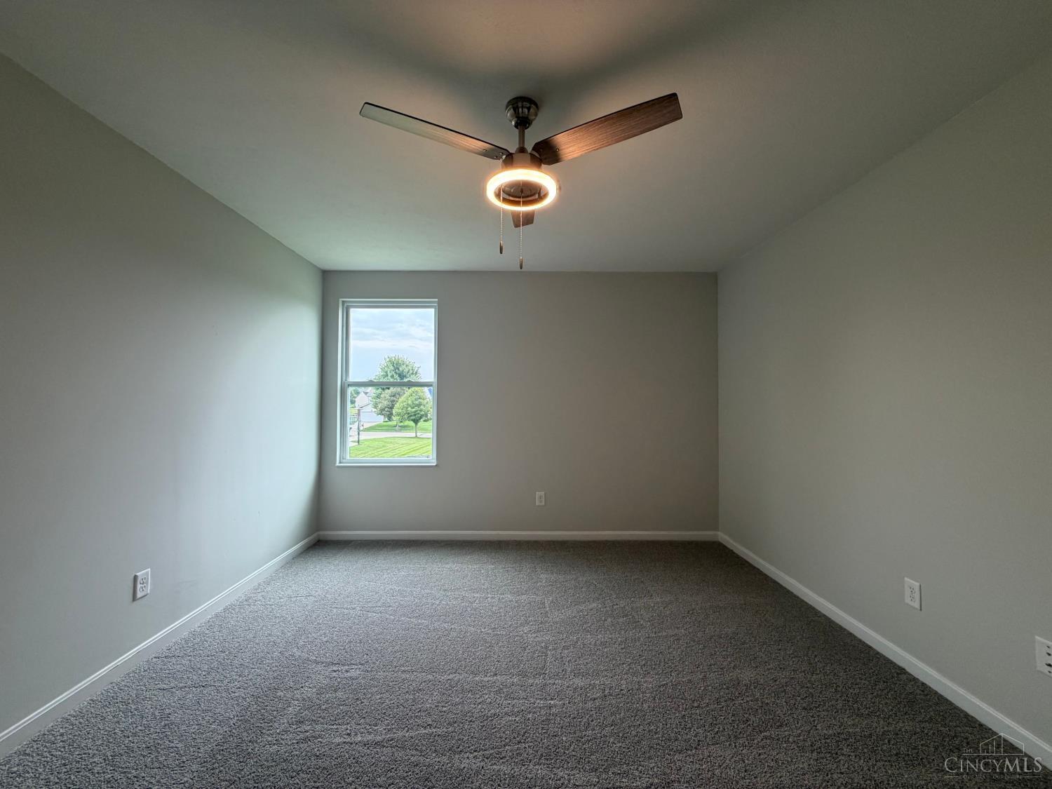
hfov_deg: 102.1
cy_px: 394
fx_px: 425
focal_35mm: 14
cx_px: 526
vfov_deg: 85.7
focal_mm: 2.22
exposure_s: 1/121
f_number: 2.2
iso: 125
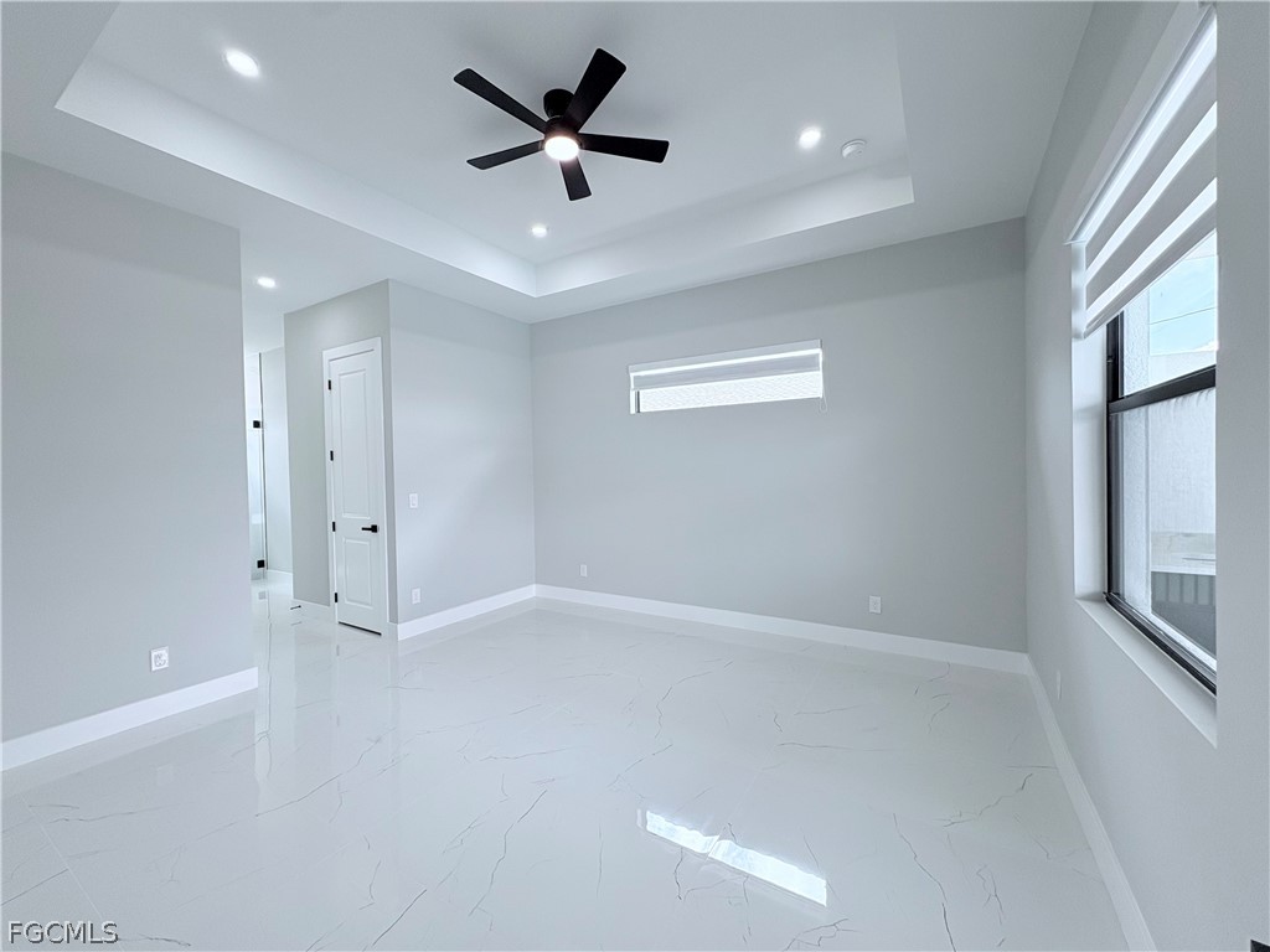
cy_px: 476
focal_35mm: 14
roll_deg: +1.3
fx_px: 514
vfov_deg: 85.7
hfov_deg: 102.1
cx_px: 635
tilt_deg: -1.1
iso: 80
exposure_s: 1/111
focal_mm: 2.22
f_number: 2.2
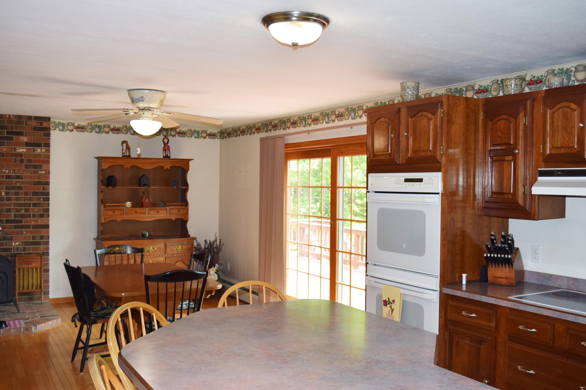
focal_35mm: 36
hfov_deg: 53.1
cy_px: 195
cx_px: 293
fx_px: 586
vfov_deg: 36.9
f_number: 5.6
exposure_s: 1/125
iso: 450
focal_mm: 24
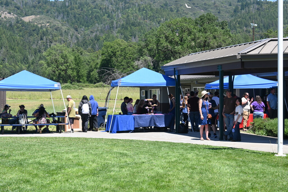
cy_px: 96
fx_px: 600
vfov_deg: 18.2
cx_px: 144
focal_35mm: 75
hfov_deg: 27.0
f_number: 6.3
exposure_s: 1/250
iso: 100
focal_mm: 50
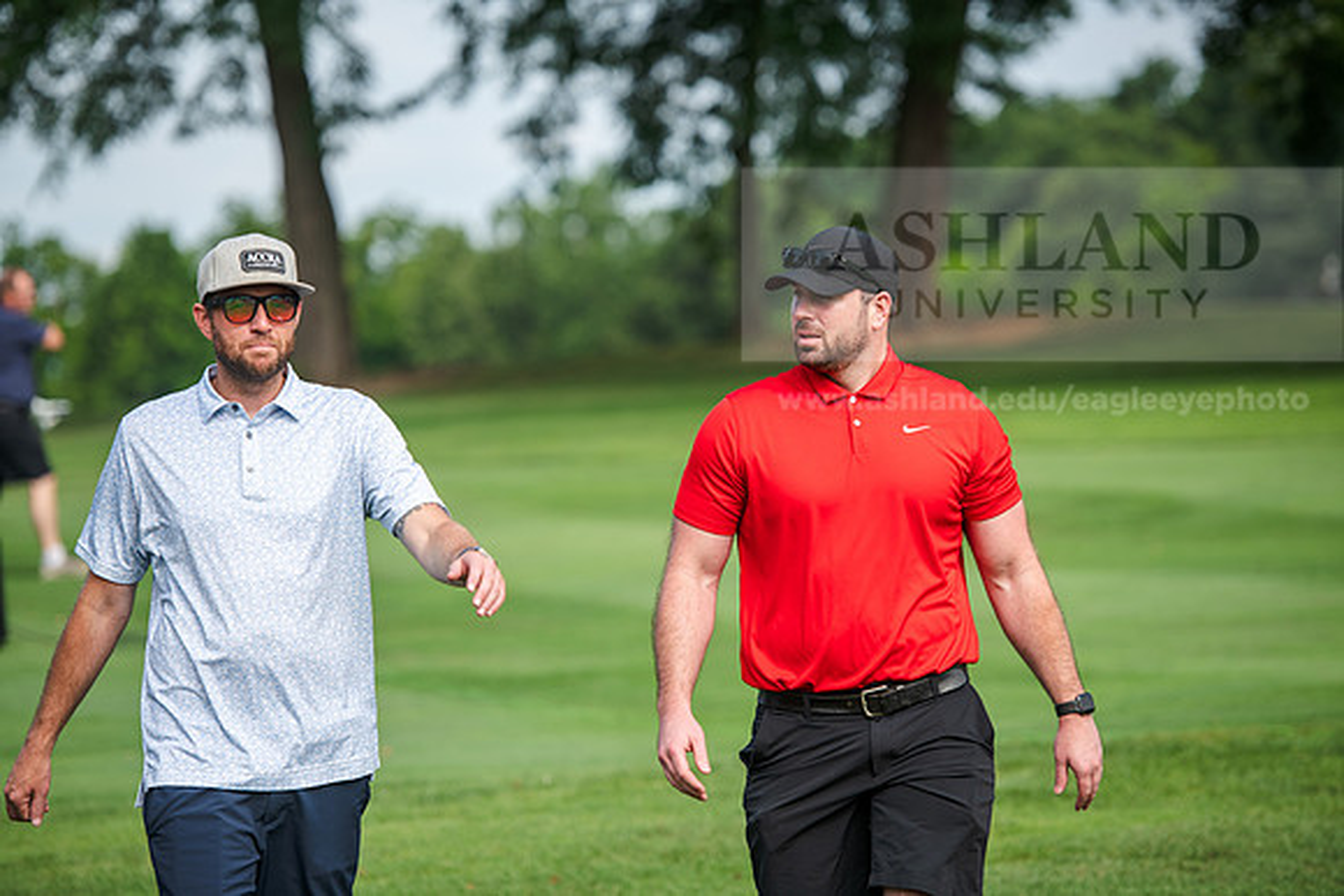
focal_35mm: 155
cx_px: 672
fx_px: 5788
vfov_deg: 8.9
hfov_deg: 13.2
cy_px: 448
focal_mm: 155
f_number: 3.2
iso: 80
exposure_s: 1/640
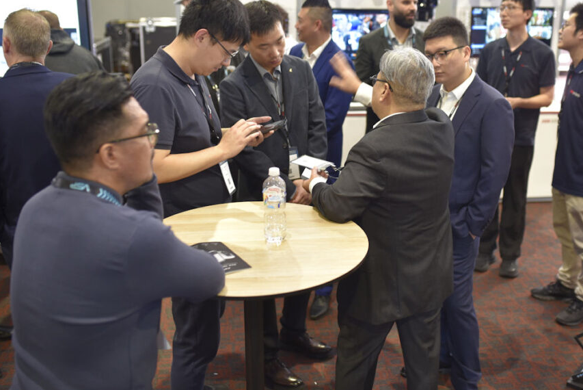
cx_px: 336
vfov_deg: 31.9
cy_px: 164
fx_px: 681
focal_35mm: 42
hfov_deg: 46.2
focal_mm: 35
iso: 800
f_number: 2
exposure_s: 1/60
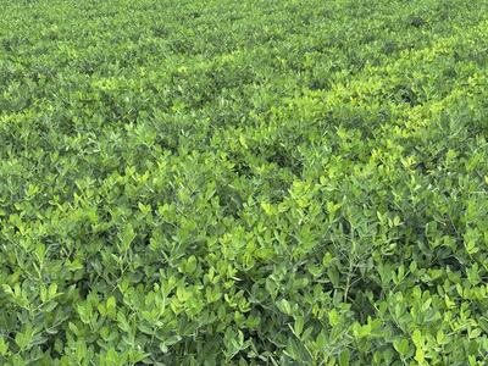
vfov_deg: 28.0
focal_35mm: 52
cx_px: 244
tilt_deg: -19.3
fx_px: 733
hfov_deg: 36.8
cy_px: 183
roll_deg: +0.6
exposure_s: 1/574
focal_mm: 5.96
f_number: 1.6
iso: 32
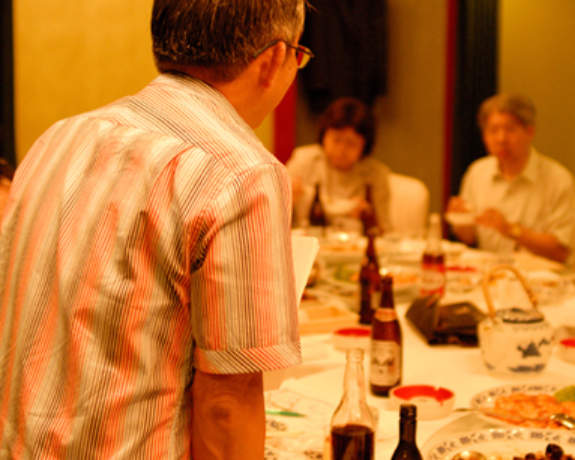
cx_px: 335
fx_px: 1123
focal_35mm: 66
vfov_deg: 23.1
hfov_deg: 28.7
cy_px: 207
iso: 800
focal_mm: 28
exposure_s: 1/90
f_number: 2
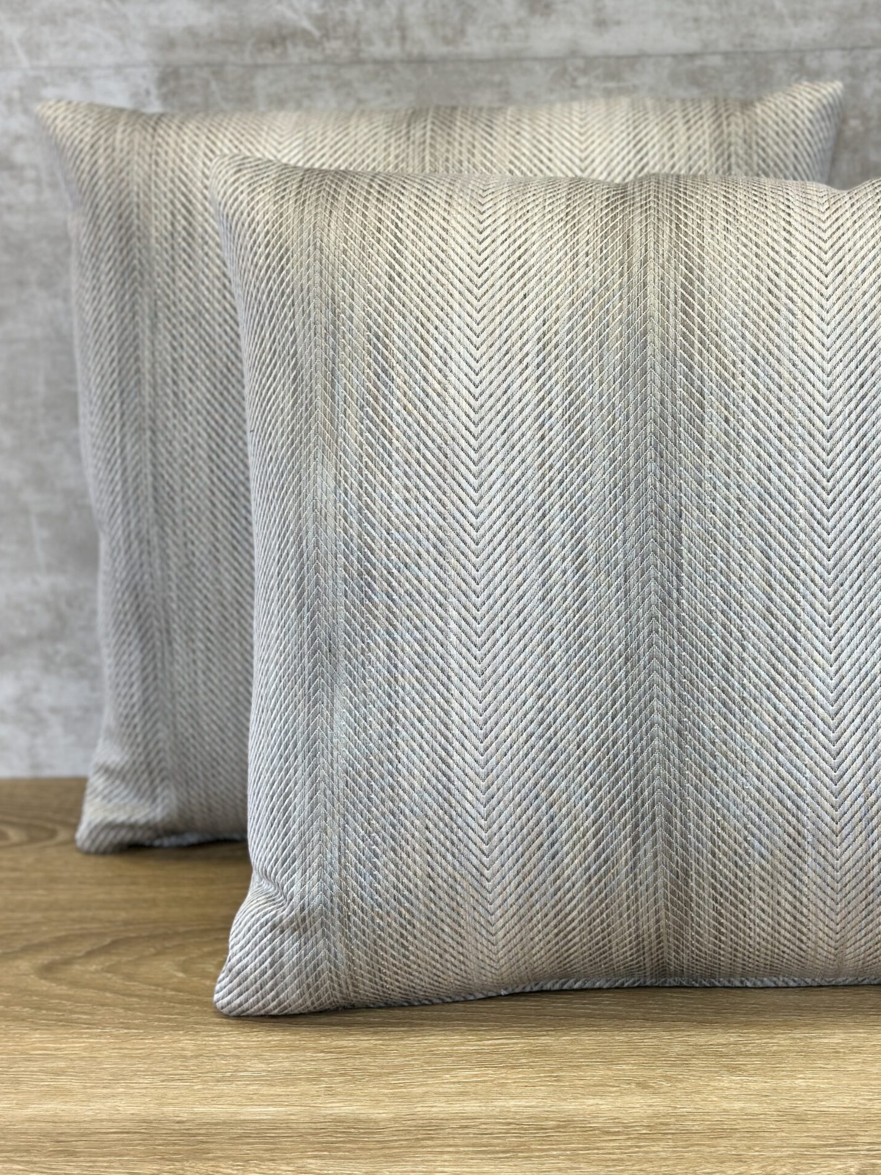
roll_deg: +1.7
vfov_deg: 30.3
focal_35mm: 64
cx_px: 584
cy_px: 555
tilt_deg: -16.3
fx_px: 2172
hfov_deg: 22.8
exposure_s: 1/142
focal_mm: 6.86
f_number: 1.78
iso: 64
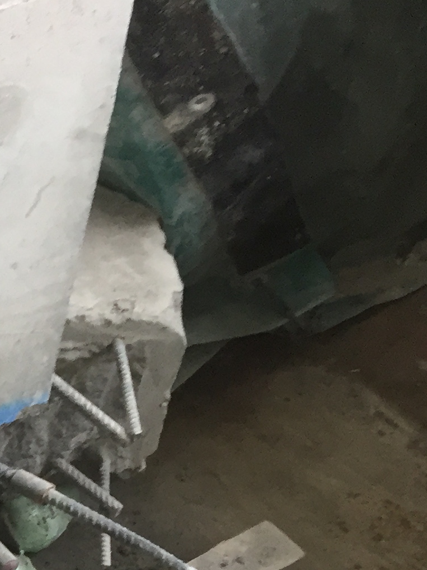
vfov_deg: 20.0
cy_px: 646
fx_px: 1530
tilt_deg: -49.7
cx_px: -407
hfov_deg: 13.7
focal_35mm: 93
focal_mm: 4.15
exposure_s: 1/33
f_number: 2.2
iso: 50
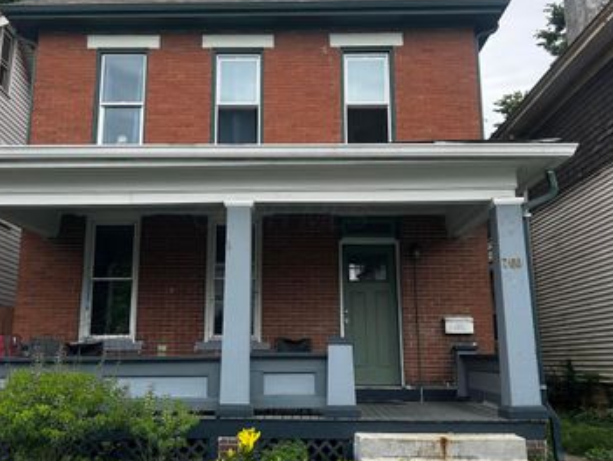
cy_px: 216
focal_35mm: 37
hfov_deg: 50.0
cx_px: 281
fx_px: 656
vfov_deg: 38.7
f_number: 1.5
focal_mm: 5.7
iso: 50
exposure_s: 1/1266
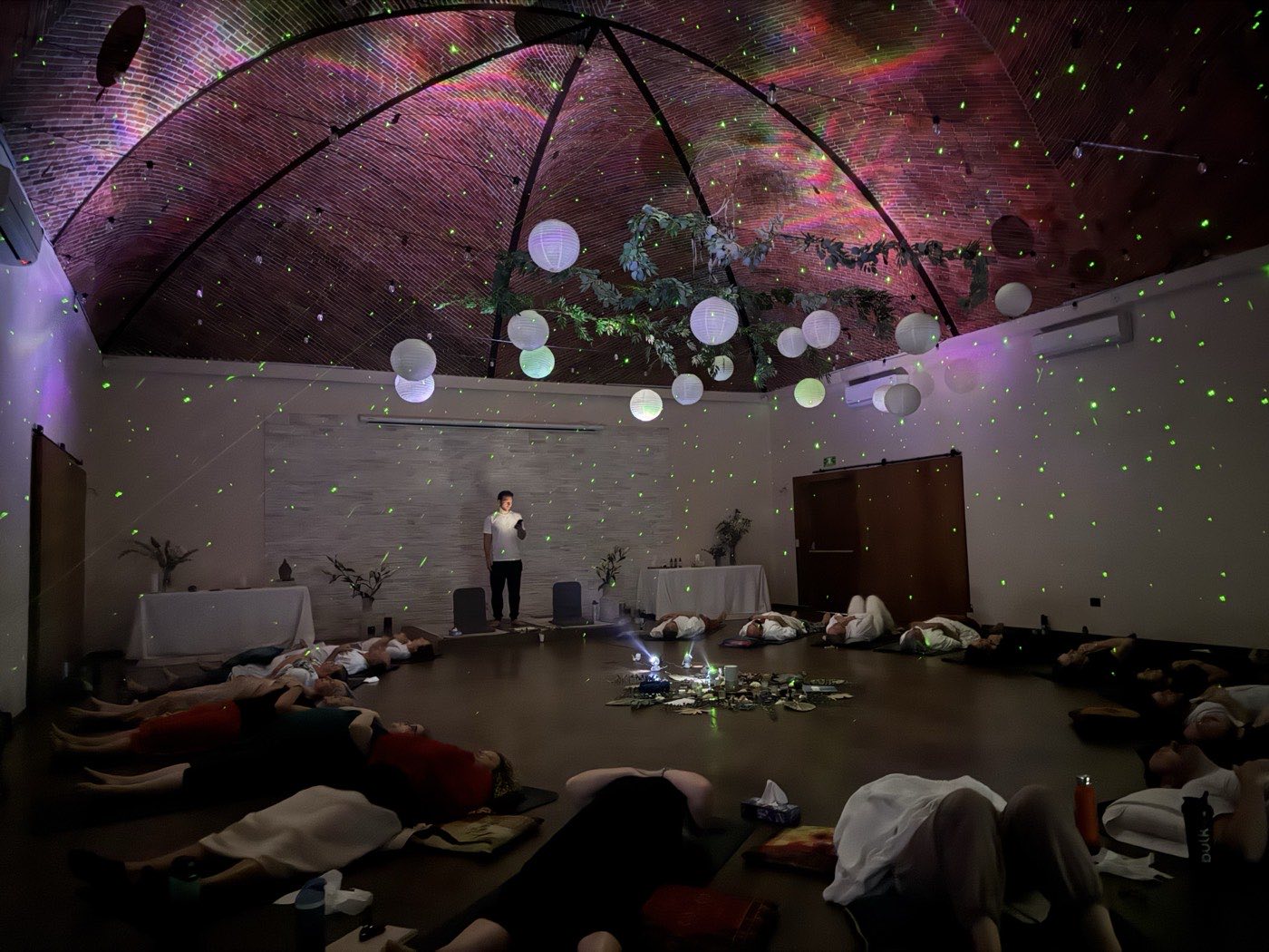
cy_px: 476
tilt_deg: +3.9
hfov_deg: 71.6
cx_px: 634
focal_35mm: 24
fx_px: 880
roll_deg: +1.1
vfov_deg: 56.8
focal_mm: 6.76
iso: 6400
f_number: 1.78
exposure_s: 1/2
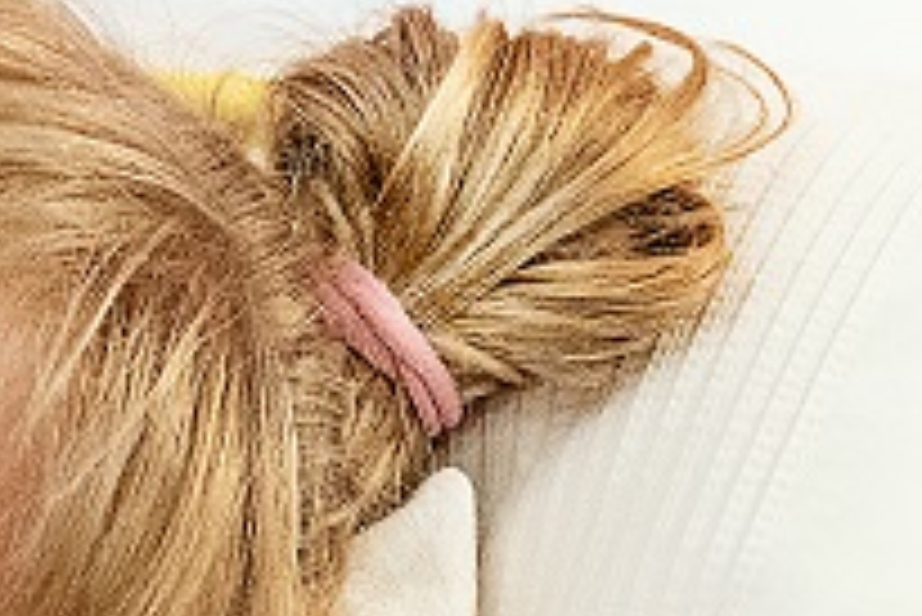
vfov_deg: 3.7
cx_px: -1165
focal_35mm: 373
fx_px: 9559
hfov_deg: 5.4
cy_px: -108
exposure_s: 1/125
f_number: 3.5
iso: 1600
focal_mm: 51
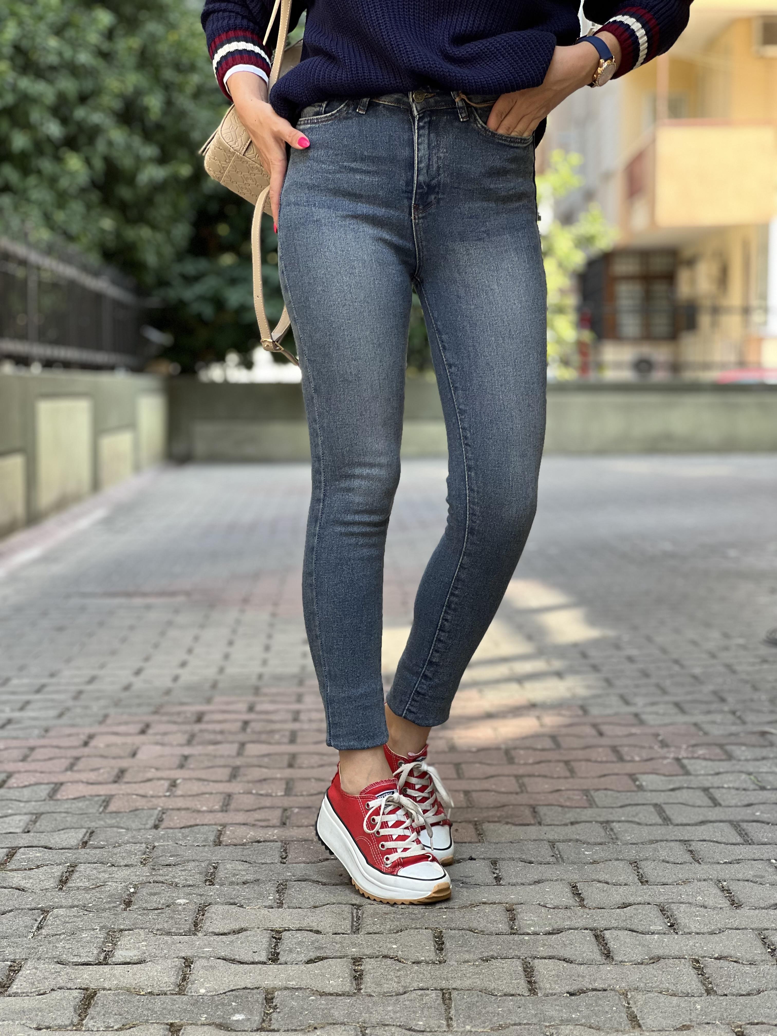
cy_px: 518
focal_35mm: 77
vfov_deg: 25.3
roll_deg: -0.8
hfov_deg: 19.1
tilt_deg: -2.1
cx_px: 388
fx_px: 2304
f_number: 2.8
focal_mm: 9
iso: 50
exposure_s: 1/121
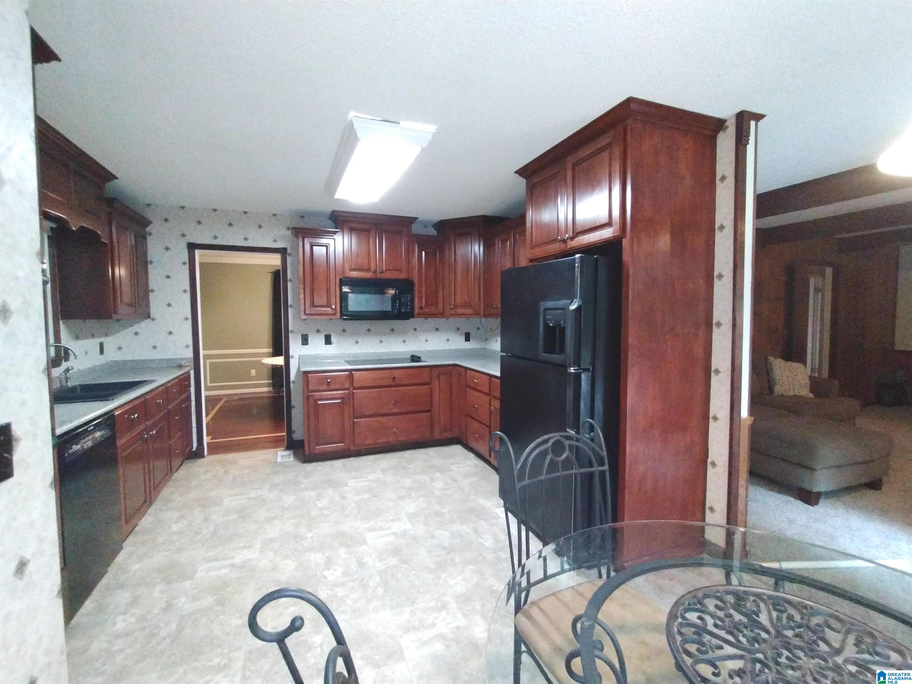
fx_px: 422
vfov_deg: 78.1
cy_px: 342
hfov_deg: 94.5
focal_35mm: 16
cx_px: 456
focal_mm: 1.66
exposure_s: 1/30
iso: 1128
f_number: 2.2
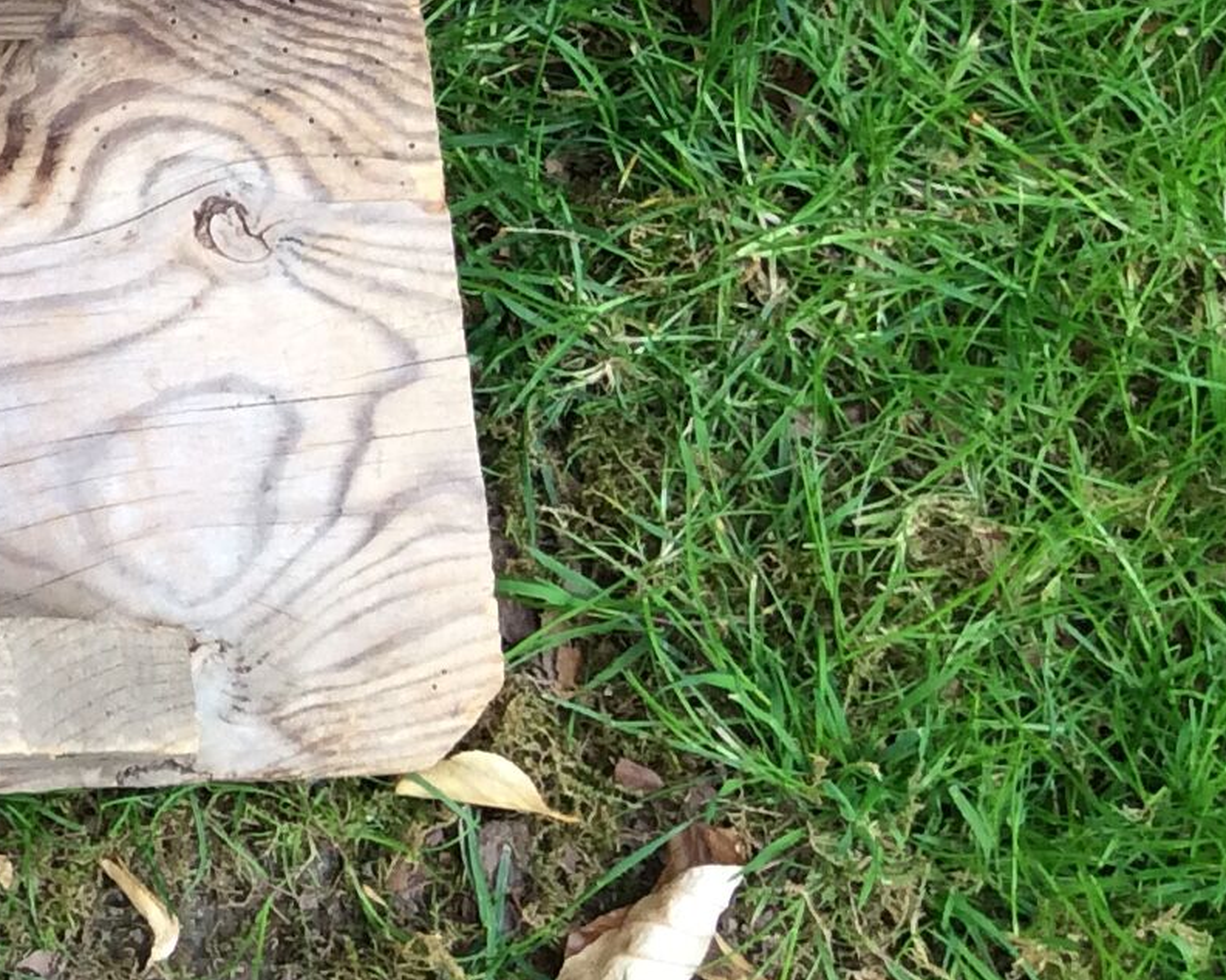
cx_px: -589
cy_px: -17
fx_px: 3700
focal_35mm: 102
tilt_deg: -72.2
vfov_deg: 14.8
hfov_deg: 17.1
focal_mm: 3.3
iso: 32
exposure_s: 1/210
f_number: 2.4
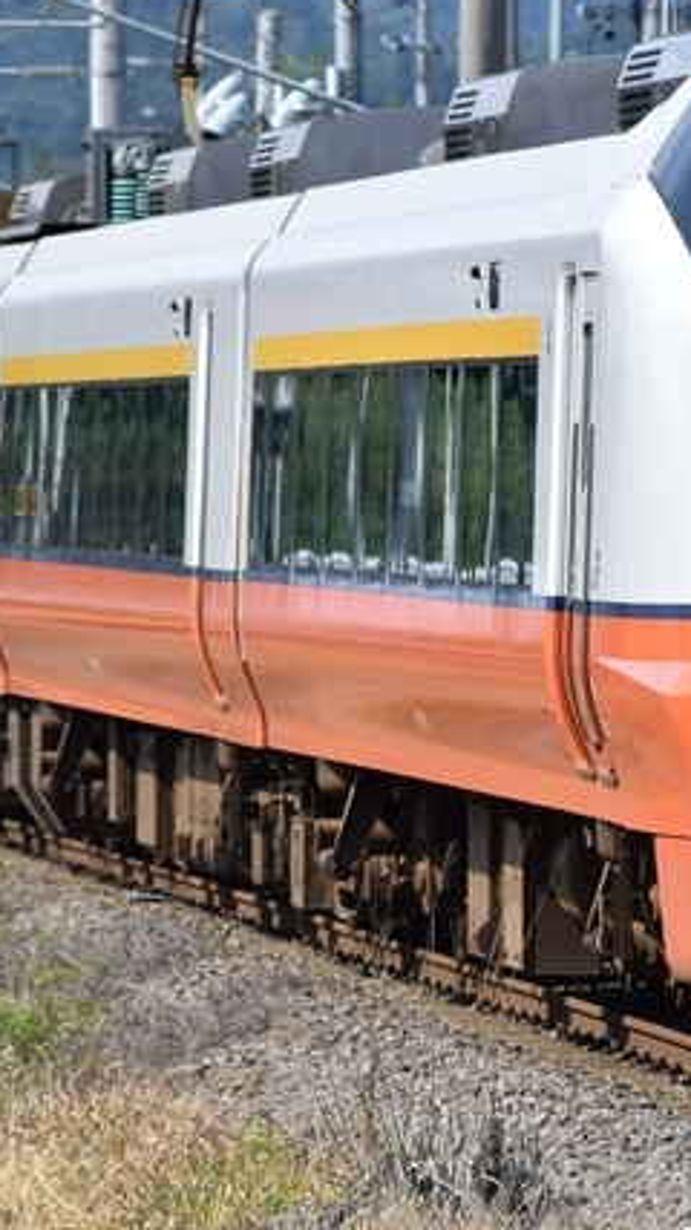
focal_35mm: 590
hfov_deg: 2.1
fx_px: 19230
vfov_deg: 3.7
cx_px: 541
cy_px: 526
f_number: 5.6
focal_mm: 200
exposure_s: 1/500
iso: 100
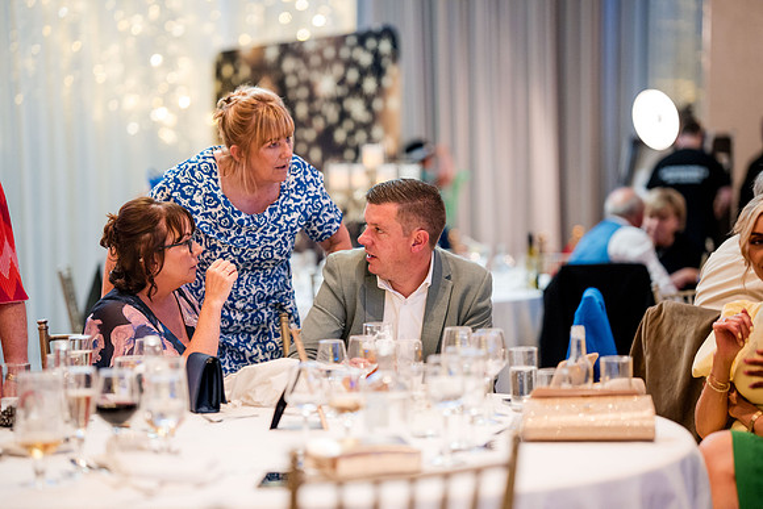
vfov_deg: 16.1
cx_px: 382
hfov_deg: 23.9
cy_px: 254
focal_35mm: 85
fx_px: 1802
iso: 2000
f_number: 1.6
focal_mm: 85
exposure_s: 1/250
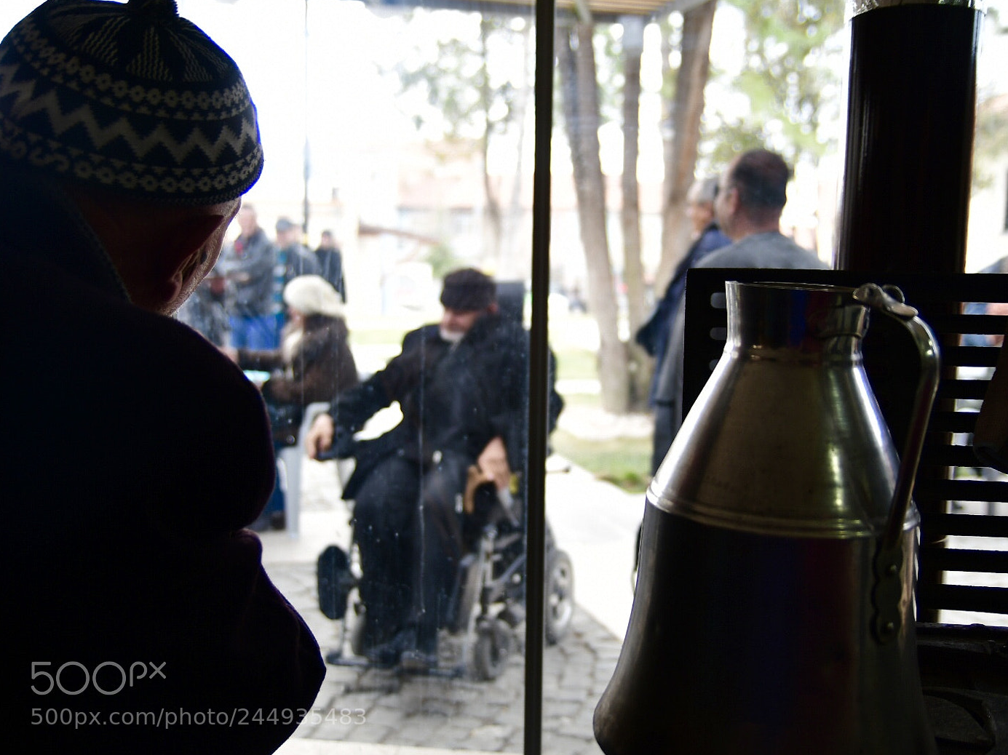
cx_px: 568
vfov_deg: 35.9
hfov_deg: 46.7
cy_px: 386
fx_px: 1164
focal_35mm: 40
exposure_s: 1/200
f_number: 2.8
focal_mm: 24
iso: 250
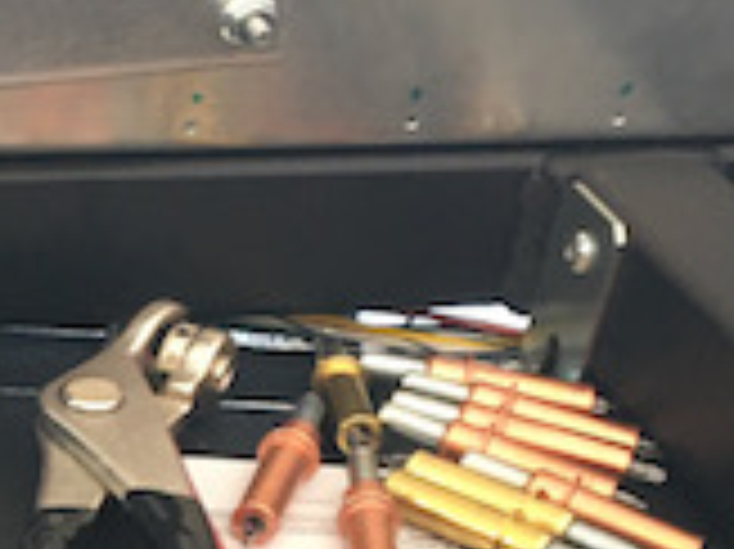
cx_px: -23
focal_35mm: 137
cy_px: 540
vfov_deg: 10.7
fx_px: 2903
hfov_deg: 14.2
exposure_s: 1/30
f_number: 2.2
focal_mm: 4.15
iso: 80
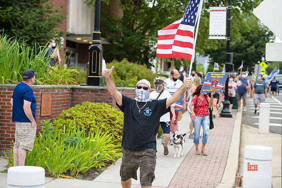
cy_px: 94
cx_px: 141
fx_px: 548
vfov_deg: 19.5
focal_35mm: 70
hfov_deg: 28.8
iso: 200
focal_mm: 70
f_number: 3.2
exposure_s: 1/200
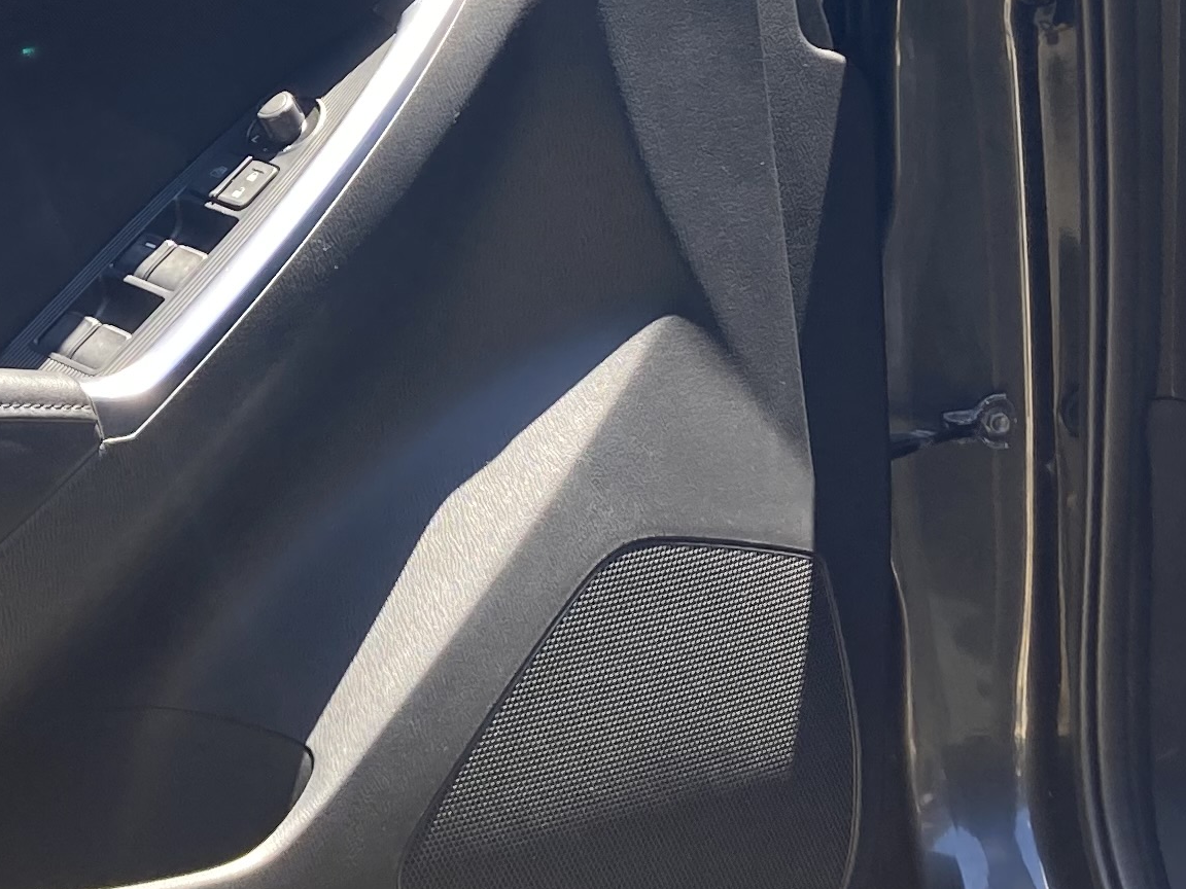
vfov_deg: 15.0
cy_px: 203
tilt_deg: -12.7
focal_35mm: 98
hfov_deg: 19.6
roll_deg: +3.5
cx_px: 84
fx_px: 3358
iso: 25
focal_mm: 3.99
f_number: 1.8
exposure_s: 1/121
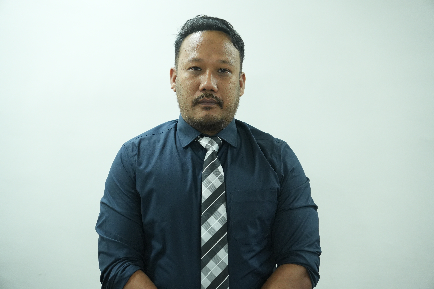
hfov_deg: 27.0
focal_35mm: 75
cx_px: 217
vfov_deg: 18.2
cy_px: 144
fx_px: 904
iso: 1600
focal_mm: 50
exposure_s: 1/100
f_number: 3.2
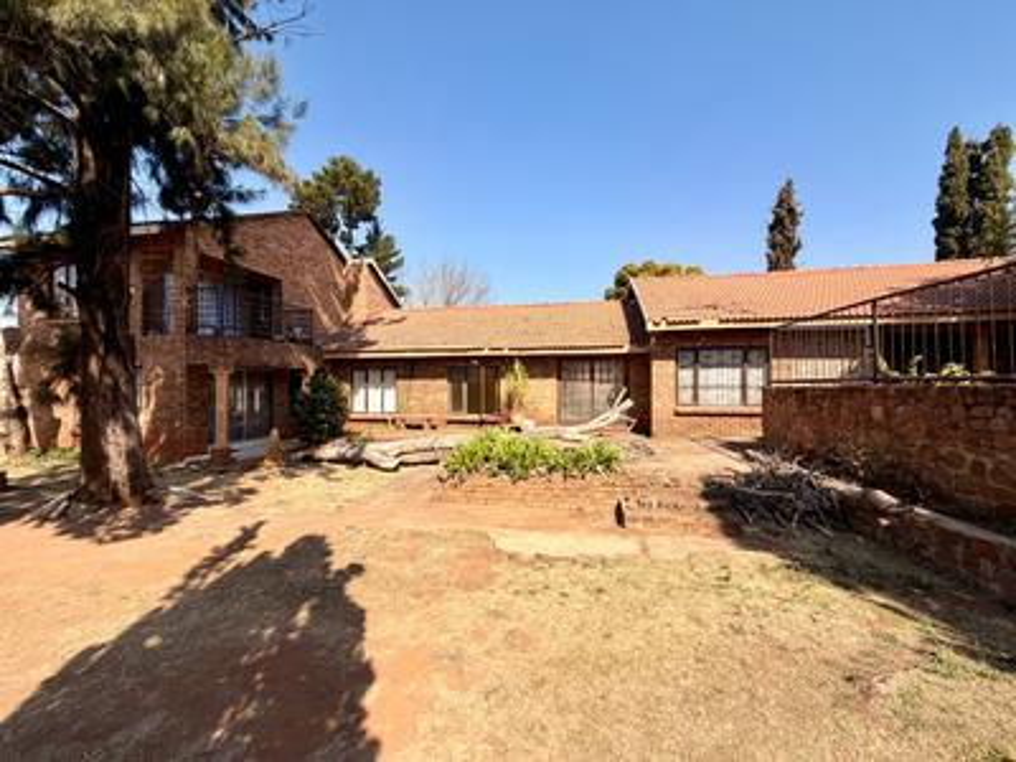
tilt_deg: +1.5
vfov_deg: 85.7
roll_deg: +0.3
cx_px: 508
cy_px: 381
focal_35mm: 14
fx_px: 411
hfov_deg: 102.1
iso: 32
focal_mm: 2.22
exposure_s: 1/770
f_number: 2.2
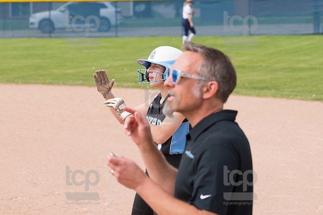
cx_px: 162
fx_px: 1408
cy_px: 108
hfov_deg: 13.1
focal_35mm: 157
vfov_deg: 8.7
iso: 400
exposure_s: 1/1600
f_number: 5.6
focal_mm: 105
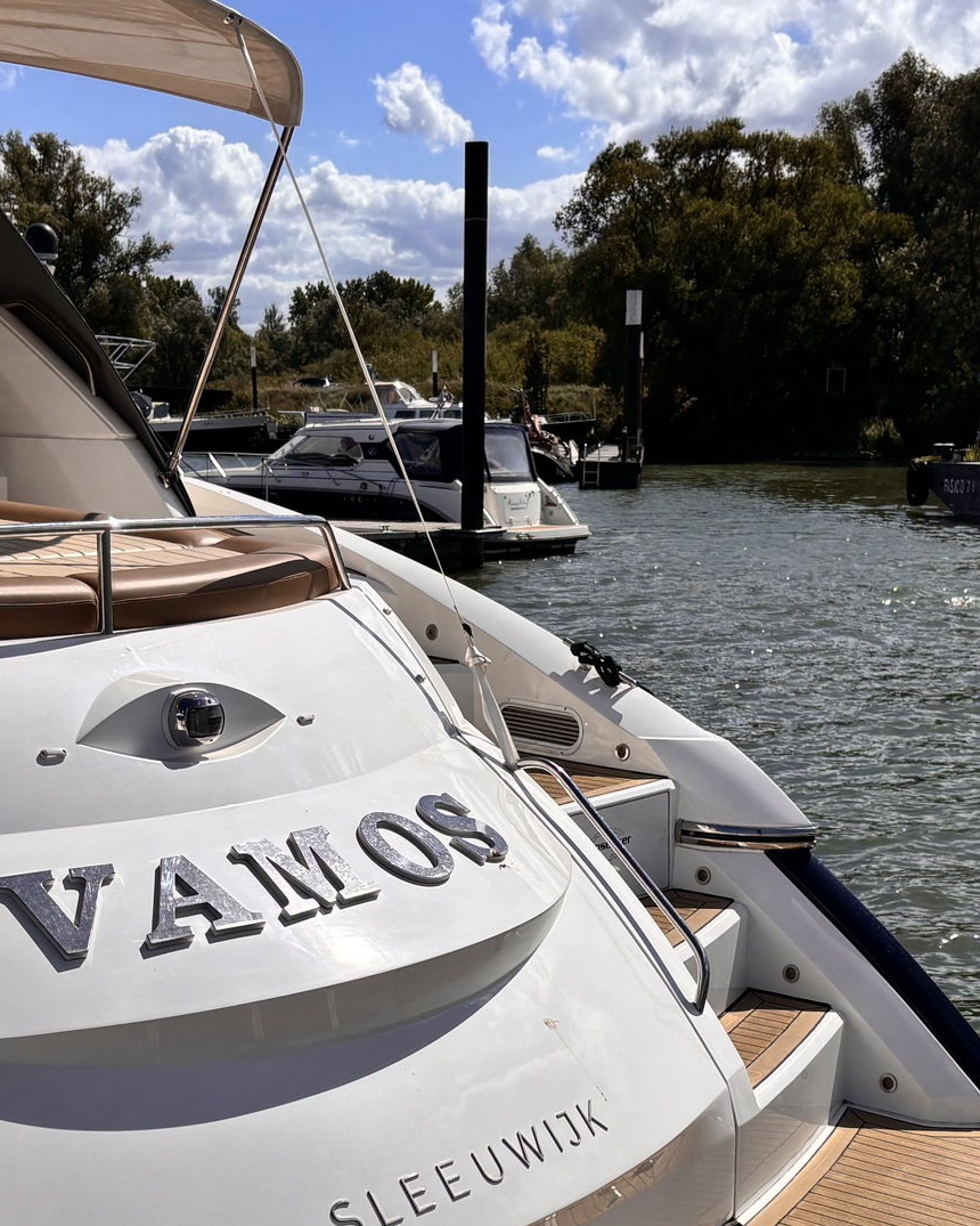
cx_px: 490
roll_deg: -0.6
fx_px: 2139
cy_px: 903
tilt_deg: -11.7
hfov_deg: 25.8
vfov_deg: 31.5
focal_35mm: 59
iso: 50
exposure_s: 1/8333
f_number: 1.6
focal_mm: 5.96
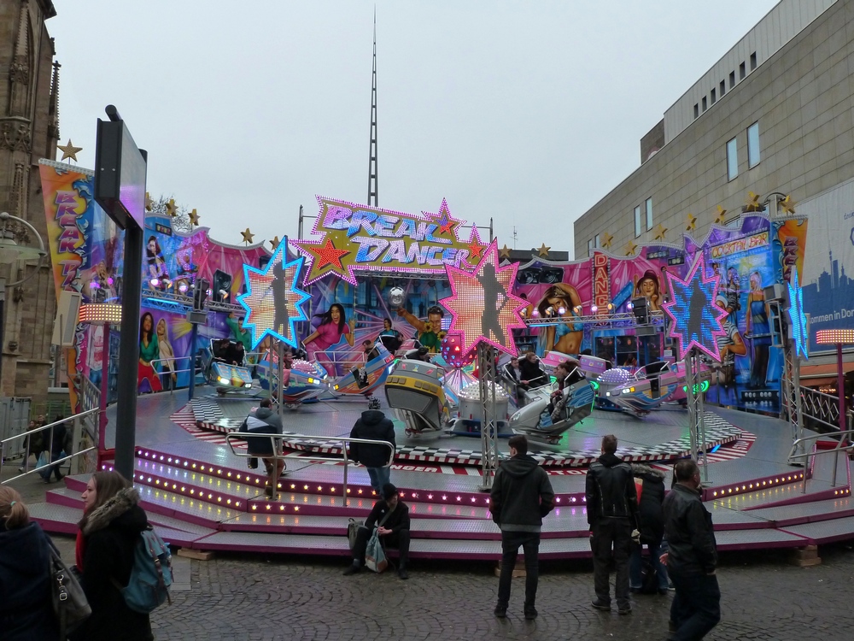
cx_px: 427
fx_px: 740
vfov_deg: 46.8
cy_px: 320
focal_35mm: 30
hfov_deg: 60.0
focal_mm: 5.2
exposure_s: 1/250
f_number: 4
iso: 320
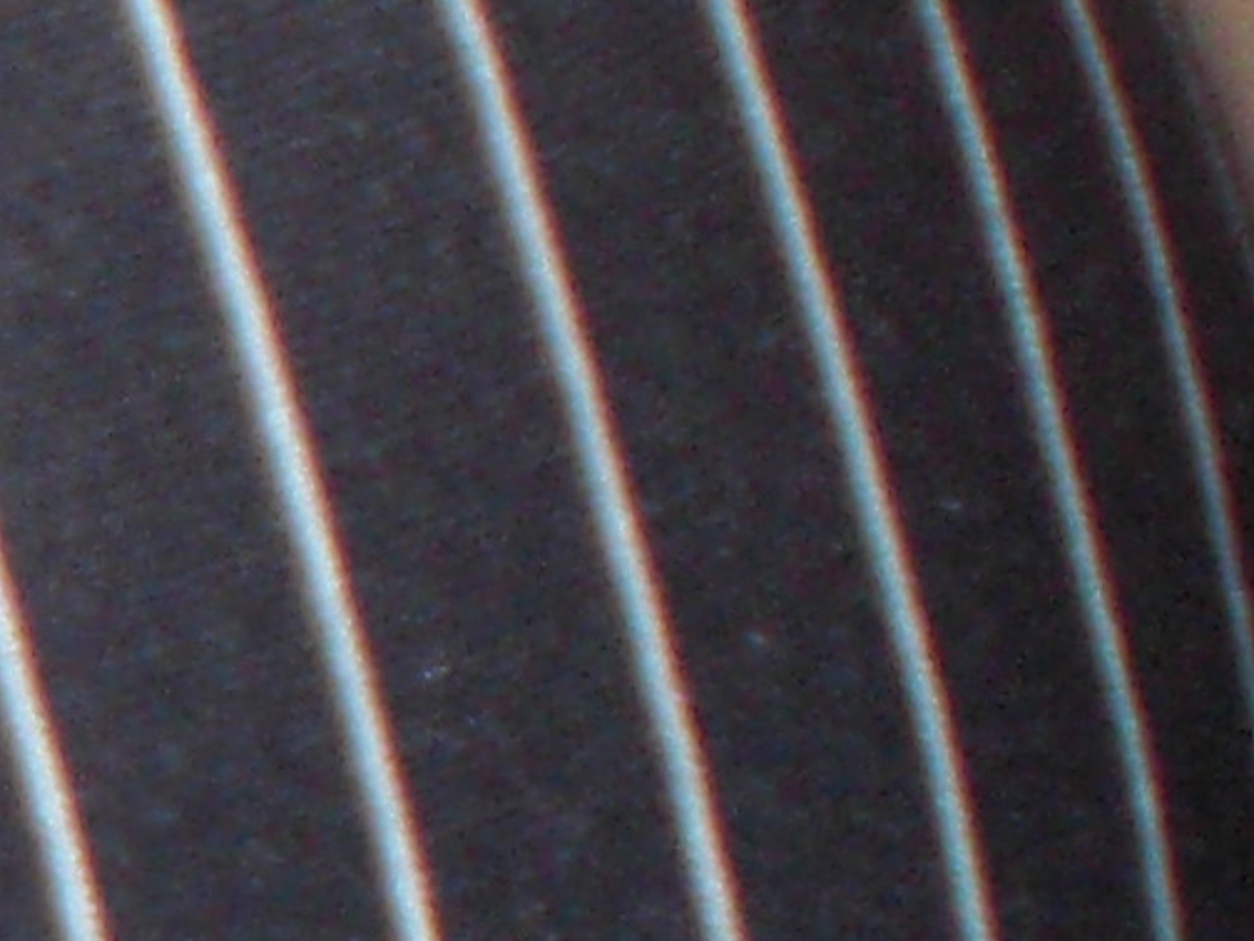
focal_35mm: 246
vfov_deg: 6.0
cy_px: -386
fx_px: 8912
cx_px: -2575
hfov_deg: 7.1
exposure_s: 1/60
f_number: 3.1
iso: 200
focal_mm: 6.3
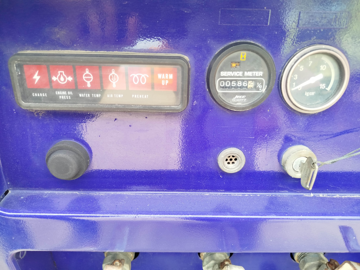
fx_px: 250
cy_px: 135
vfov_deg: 56.8
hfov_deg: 71.6
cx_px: 180
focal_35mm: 24
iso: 64
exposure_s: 1/60
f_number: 1.7
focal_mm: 5.31
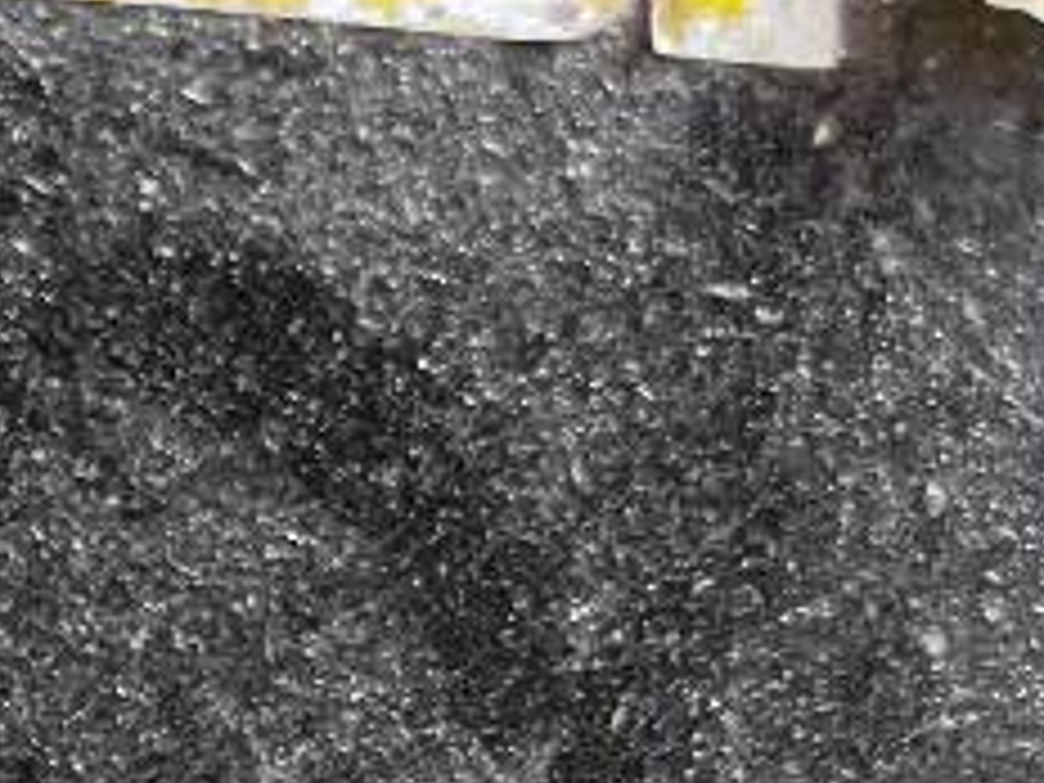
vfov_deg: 11.4
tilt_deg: +30.0
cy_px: 1634
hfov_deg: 14.7
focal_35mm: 115
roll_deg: +0.3
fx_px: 3468
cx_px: -914
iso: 160
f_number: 1.6
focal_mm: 4.2
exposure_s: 1/60
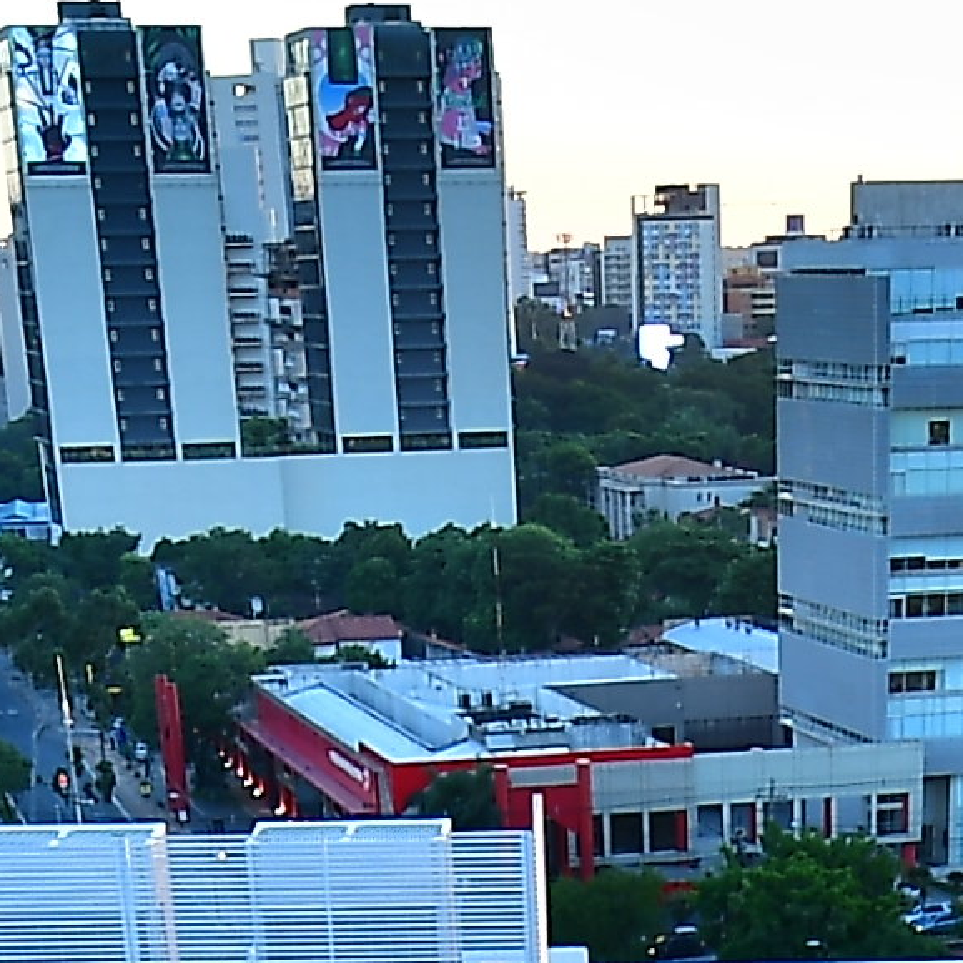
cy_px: 1906
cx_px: 723
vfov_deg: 15.3
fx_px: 2896
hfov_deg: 18.8
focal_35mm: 92
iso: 100
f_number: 4.5
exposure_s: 1/30
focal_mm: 10
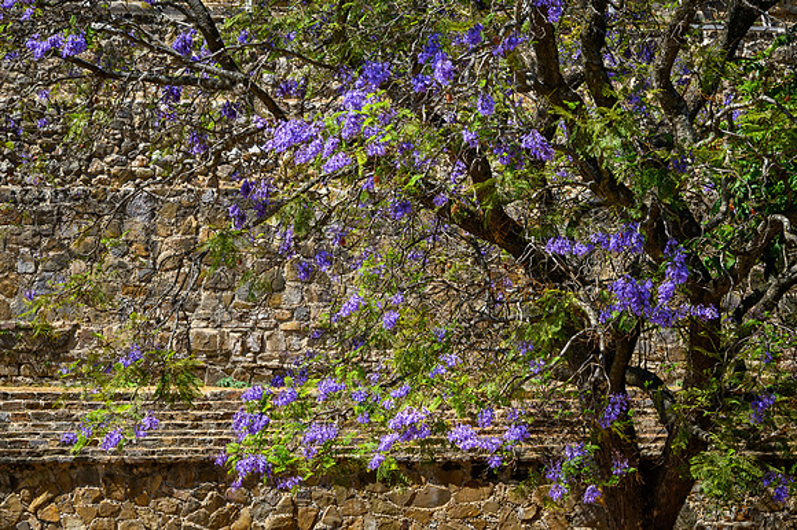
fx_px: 3696
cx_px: 389
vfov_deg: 8.2
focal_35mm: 167
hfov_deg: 12.3
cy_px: 265
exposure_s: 1/160
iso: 220
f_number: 14
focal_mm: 160
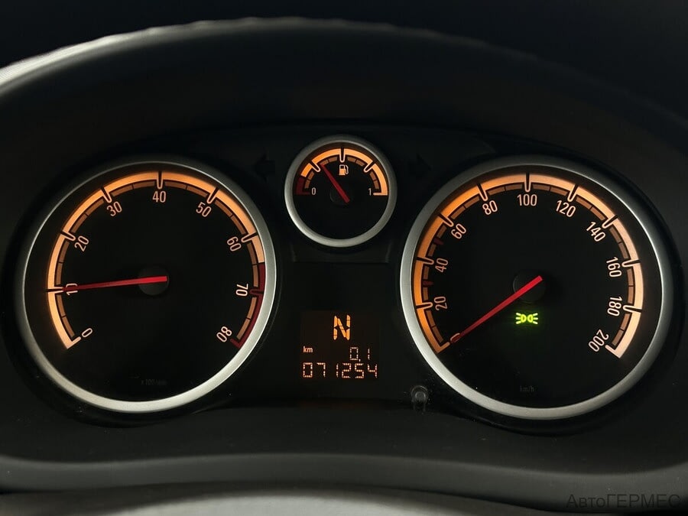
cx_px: 344
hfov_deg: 39.7
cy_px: 258
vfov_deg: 30.3
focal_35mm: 48
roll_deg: -0.5
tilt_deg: -22.9
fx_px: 954
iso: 250
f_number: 1.78
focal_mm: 6.86
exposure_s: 1/33
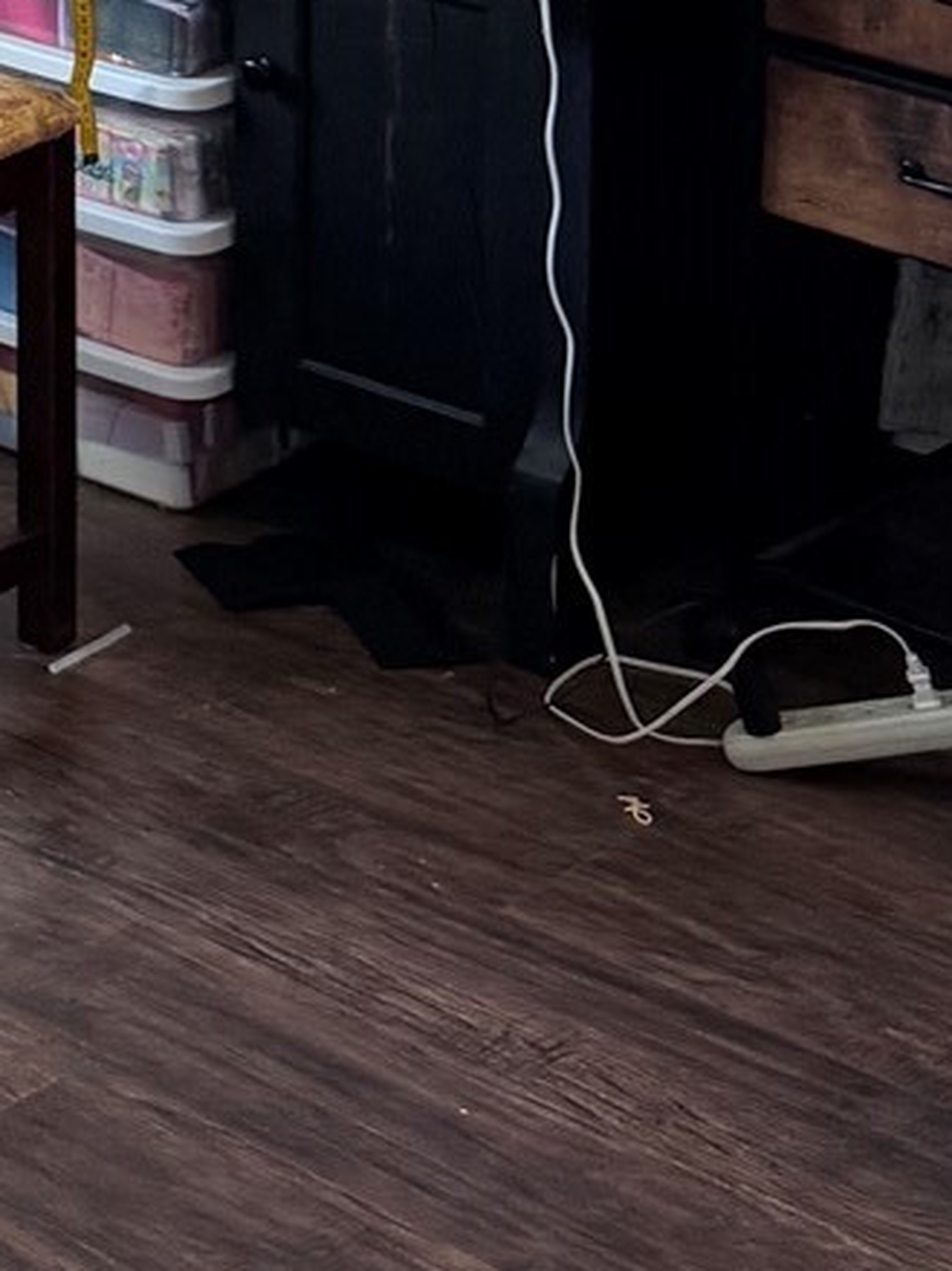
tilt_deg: -7.6
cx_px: -1120
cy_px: -669
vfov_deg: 16.0
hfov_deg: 11.5
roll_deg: +1.9
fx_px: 4109
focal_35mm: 112
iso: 200
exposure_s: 1/108
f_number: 1.78
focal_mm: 6.76
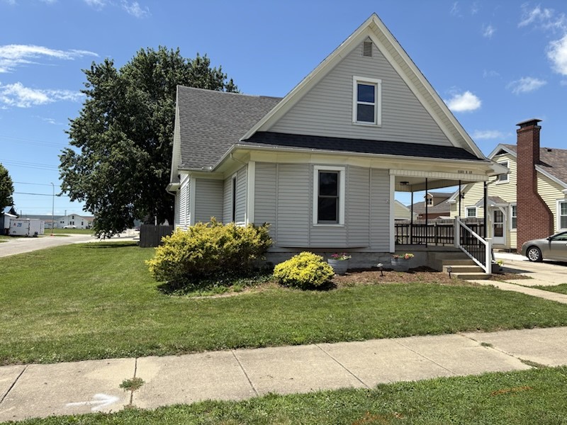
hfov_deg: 67.3
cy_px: 212
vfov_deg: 53.1
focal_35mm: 26
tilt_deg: +2.8
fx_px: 426
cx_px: 284
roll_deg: -0.6
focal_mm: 5.96
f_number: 1.6
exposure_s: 1/3279
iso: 50
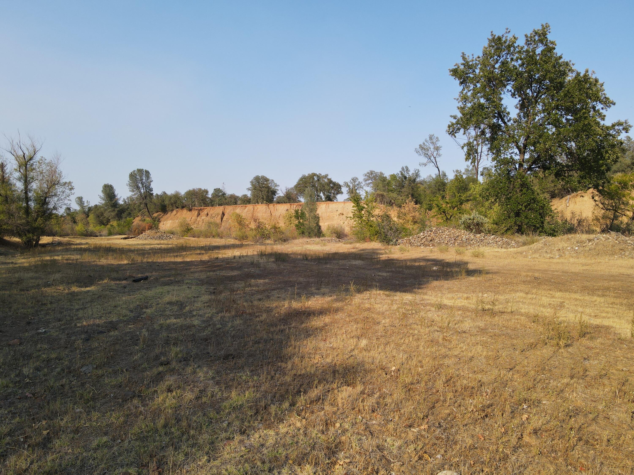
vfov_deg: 56.8
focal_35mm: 24
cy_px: 238
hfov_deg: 71.6
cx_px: 317
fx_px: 440
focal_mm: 4.5
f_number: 2.8
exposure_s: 1/500
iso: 100
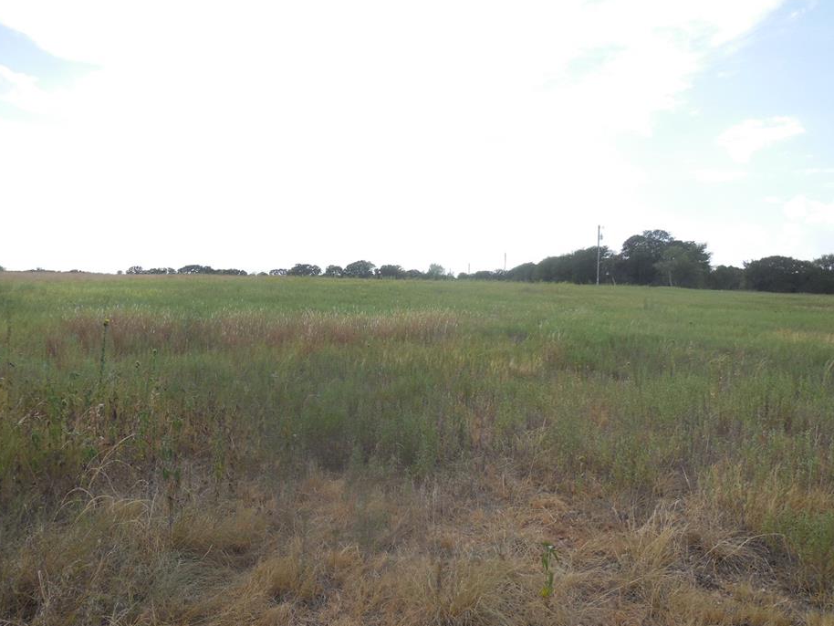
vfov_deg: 49.7
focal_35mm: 28
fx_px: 675
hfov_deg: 63.4
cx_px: 397
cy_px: 333
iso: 125
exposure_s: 1/800
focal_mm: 4.5
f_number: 3.1
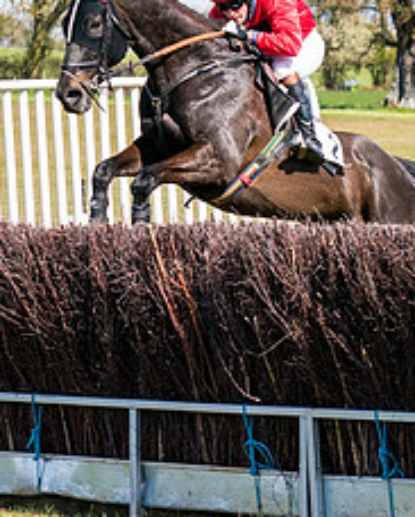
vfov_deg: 7.0
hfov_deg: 5.6
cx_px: 473
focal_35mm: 276
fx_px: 4229
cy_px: 174
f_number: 4
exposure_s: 1/2500
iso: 400
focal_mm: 79
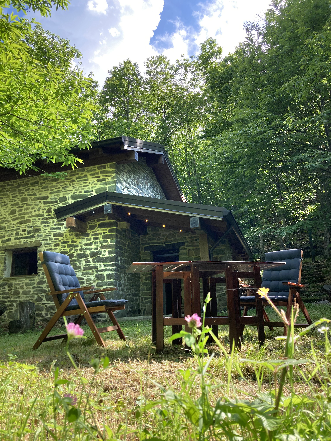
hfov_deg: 49.7
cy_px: 220
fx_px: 357
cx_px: 166
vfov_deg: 63.4
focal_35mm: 28
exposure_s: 1/407
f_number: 1.8
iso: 20
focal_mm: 3.99
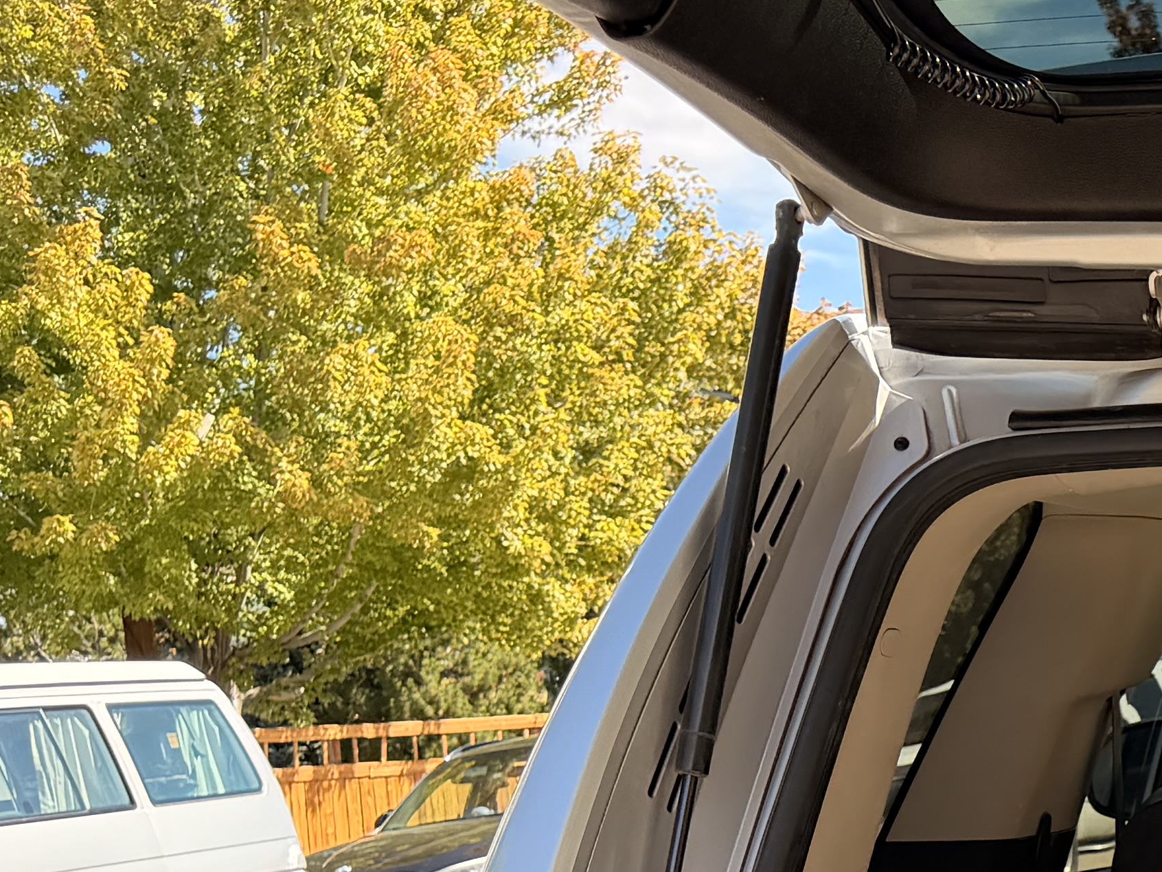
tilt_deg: -5.6
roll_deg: +3.4
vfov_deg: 17.4
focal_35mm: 81
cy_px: 1053
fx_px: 2719
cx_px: 1735
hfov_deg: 20.6
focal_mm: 6.76
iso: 100
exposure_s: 1/943
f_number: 1.78
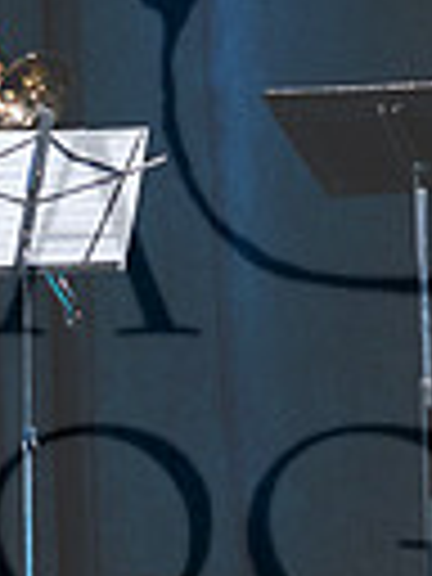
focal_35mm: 304
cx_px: 320
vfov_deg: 6.5
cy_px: -16
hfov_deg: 4.9
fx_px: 5058
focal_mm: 70
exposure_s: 1/100
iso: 3200
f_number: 3.5
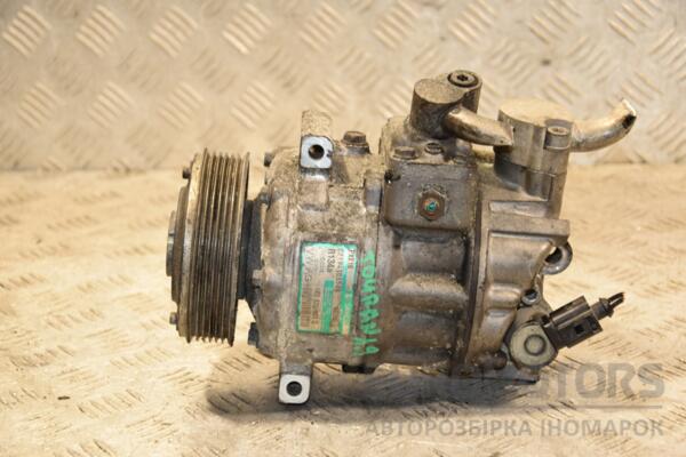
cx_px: 343
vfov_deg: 15.7
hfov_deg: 23.4
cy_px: 228
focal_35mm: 87
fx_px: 1658
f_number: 5
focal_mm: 58
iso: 800
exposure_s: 1/125
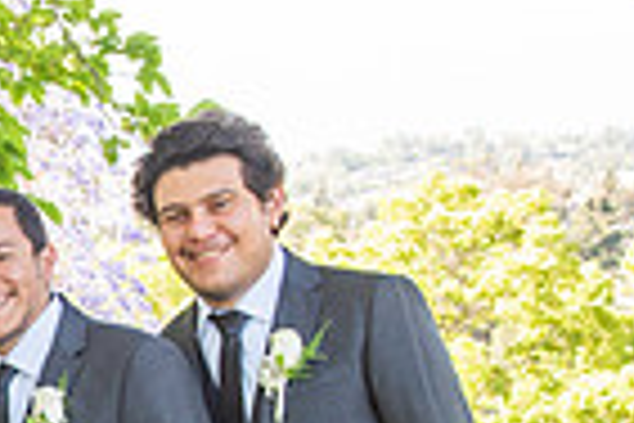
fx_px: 2465
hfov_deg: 13.7
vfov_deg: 9.6
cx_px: -333
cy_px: 592
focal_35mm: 140
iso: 500
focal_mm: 34
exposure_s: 1/200
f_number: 6.3
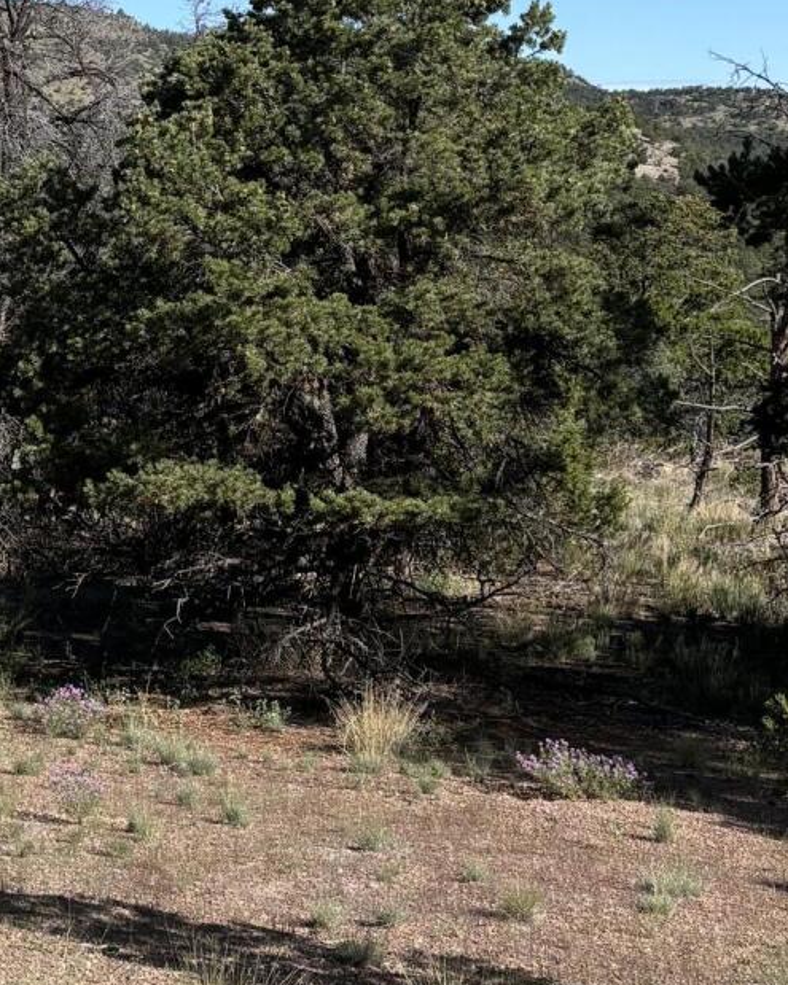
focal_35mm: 82
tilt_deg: +2.7
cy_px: 51
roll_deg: +0.6
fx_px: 2391
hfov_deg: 17.6
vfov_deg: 22.6
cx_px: -209
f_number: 1.6
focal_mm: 5.96
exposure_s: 1/2933
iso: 50
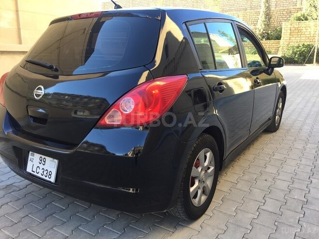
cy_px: 120
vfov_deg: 48.2
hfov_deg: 61.7
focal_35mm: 29
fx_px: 267
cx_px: 160
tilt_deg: -14.5
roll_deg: -0.7
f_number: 2.2
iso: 32
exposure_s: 1/100
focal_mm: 4.15
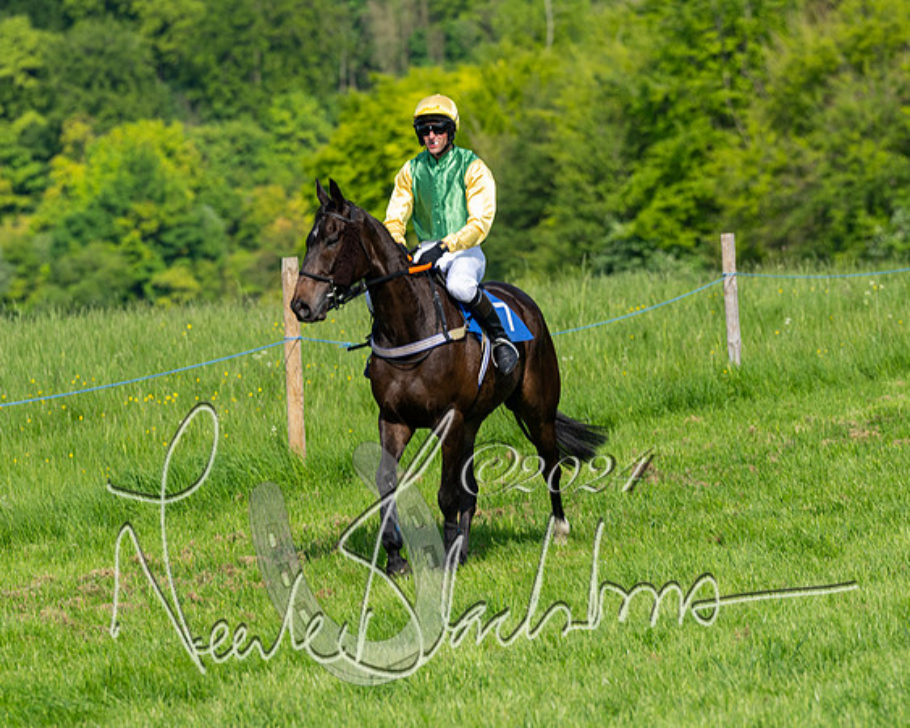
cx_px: 433
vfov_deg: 5.1
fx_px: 8189
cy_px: 358
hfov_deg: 6.4
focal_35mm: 304
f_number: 5
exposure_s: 1/1000
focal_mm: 200
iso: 200
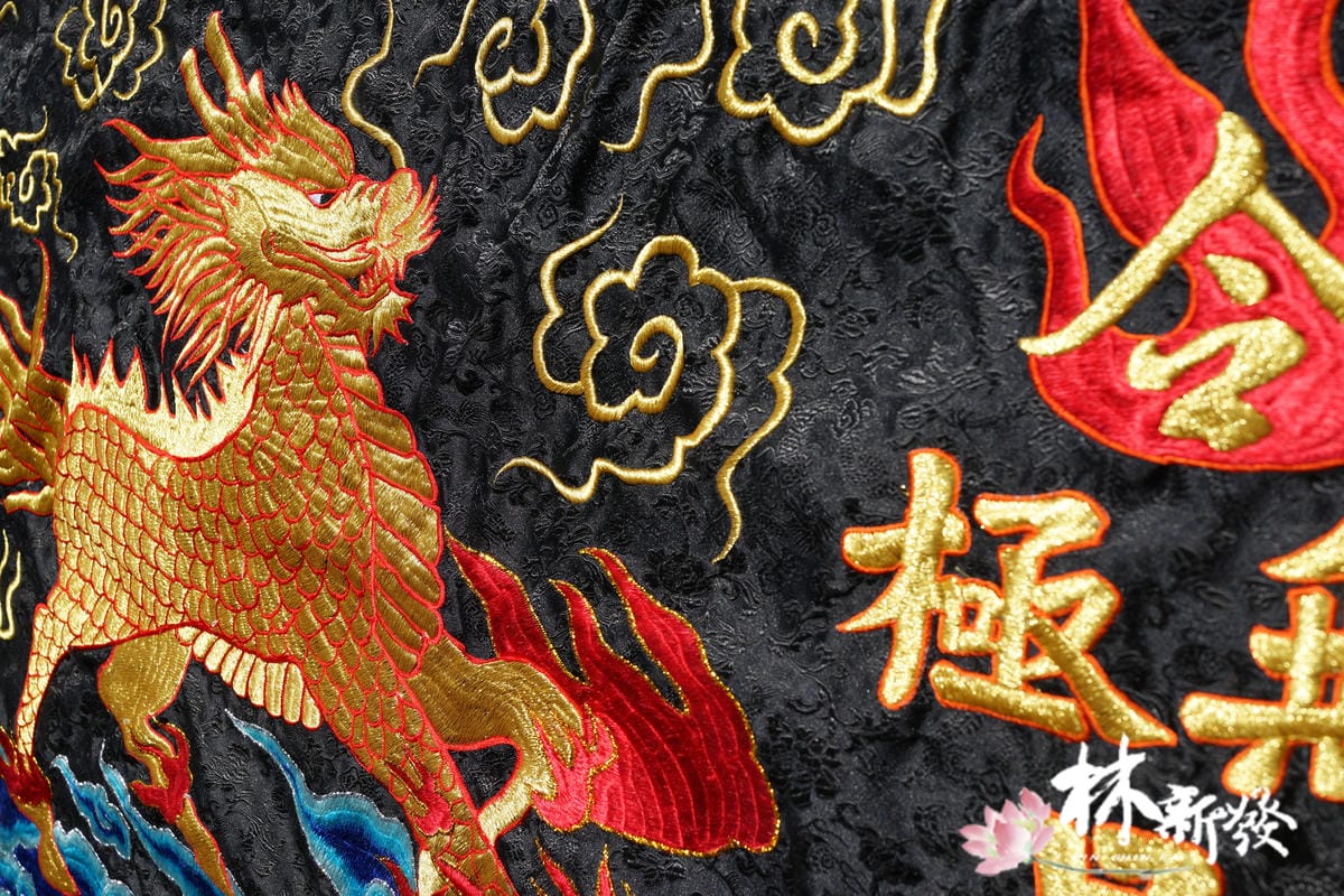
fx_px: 1307
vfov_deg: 37.9
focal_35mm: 35
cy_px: 448
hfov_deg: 54.4
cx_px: 672
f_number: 8
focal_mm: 35
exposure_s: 1/400
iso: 100
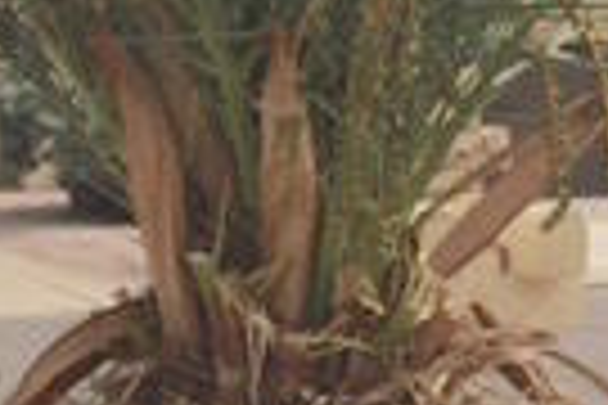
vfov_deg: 9.6
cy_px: 104
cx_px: 847
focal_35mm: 143
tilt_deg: -1.4
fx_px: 2415
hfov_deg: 13.7
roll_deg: -2.0
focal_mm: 4.15
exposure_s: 1/6623
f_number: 2.2
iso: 32
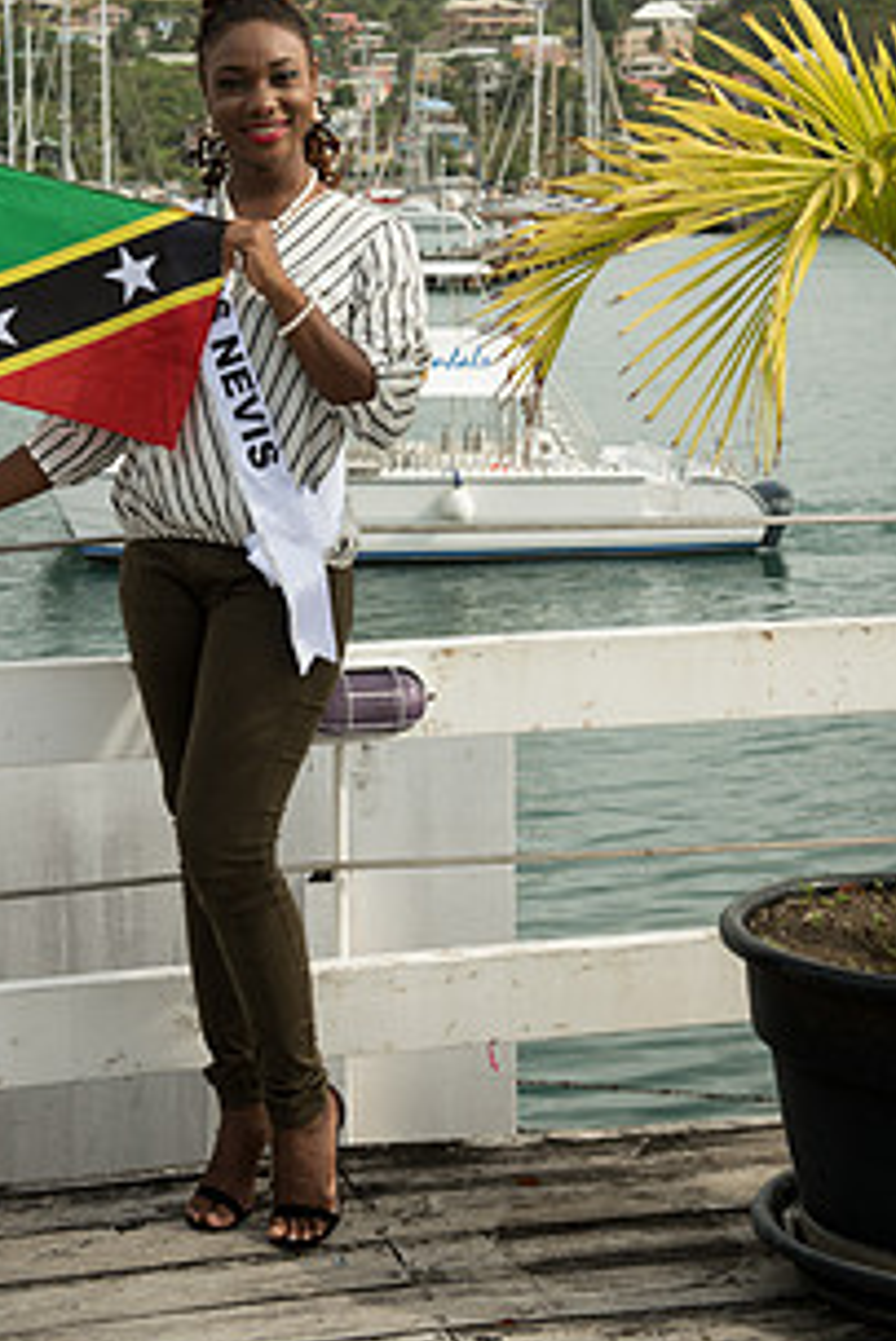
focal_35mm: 74
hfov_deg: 18.4
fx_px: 2759
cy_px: 459
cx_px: 327
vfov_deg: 27.2
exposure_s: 1/160
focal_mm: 50
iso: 100
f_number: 7.1
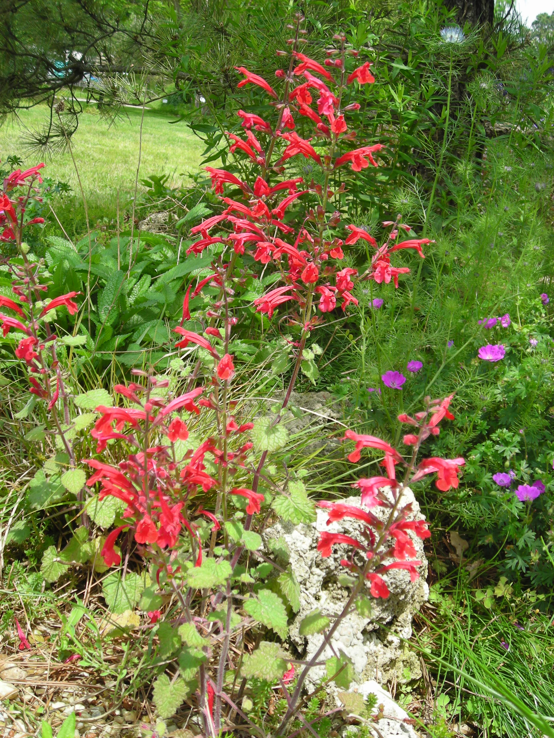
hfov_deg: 35.1
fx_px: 875
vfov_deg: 45.8
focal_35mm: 41
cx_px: 277
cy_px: 369
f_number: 3.3
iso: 50
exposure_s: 1/249
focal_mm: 6.8
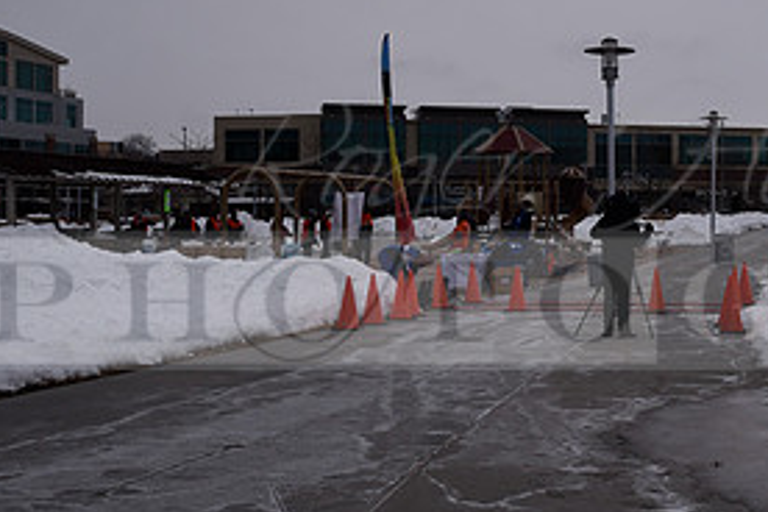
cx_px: 749
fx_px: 1301
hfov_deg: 30.8
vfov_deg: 22.2
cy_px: 191
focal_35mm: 61
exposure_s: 1/320
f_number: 9
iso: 400
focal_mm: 29
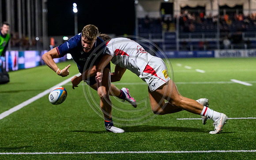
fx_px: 1205
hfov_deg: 12.1
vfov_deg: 7.6
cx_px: 100
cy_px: 103
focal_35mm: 173
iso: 5000
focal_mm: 105
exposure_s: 1/1600
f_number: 3.2
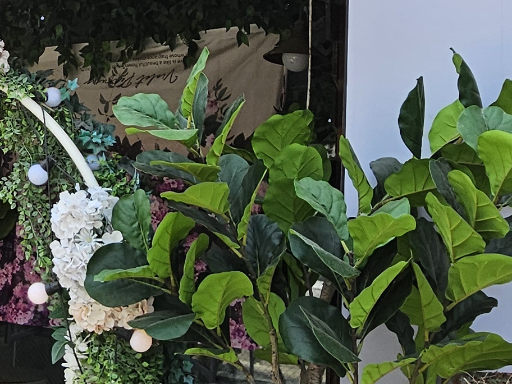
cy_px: 113
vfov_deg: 25.5
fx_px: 843
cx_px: 19
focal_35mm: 57
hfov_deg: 31.6
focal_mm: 2.2
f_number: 2.2
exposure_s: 1/750
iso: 50
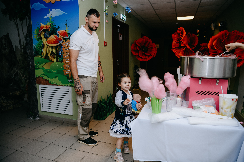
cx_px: 122
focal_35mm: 24
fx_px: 163
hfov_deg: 73.7
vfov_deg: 53.1
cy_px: 81
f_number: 4
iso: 320
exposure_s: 1/160
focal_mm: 24
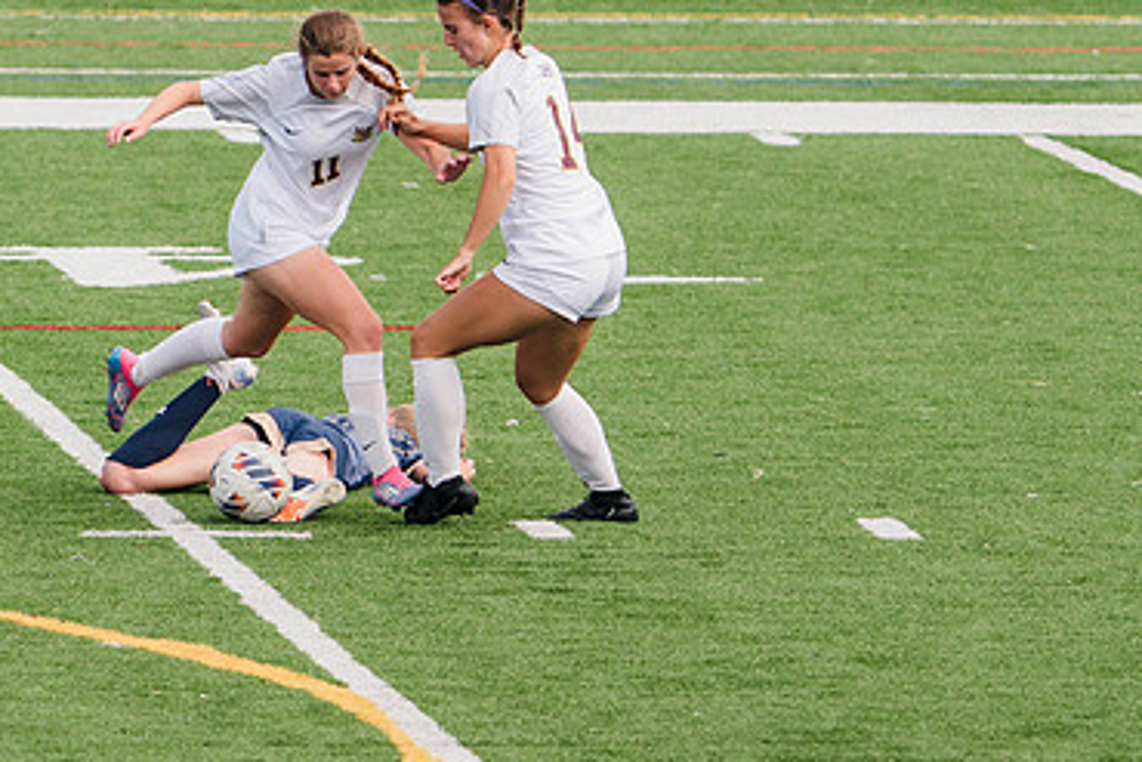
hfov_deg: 3.0
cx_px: 433
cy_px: 251
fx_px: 21959
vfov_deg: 2.0
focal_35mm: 692
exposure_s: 1/1600
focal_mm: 280
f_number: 5.6
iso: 500
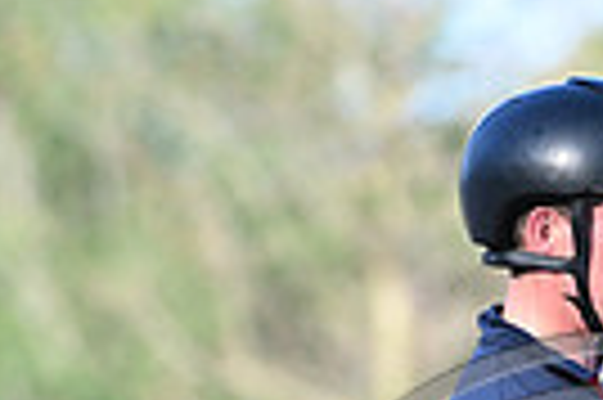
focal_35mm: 1427
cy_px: 726
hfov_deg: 1.4
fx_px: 23873
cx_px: 603
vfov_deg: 1.0
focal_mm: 330
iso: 1000
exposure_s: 1/1600
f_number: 4.5
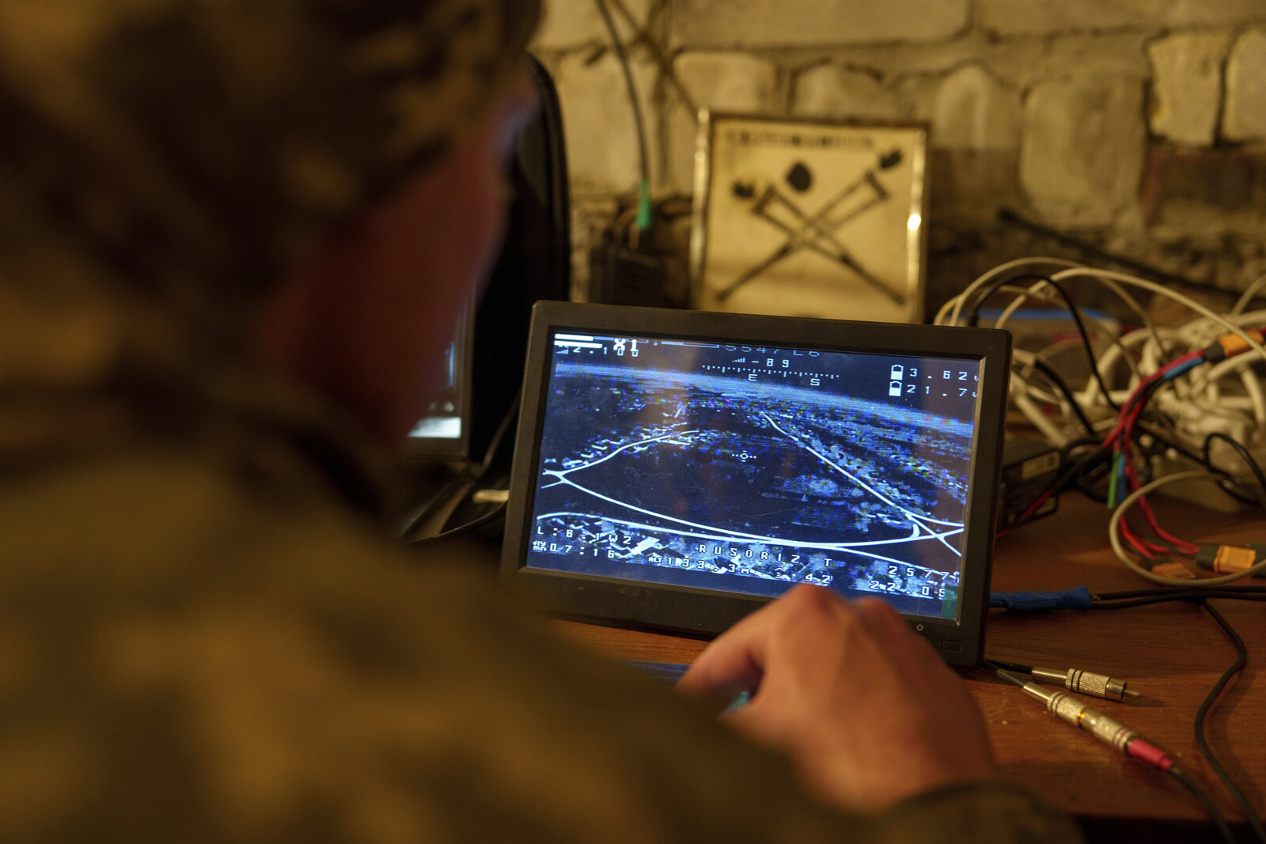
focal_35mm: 44
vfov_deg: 30.5
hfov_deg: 44.5
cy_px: 422
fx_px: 1547
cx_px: 633
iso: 800
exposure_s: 1/40
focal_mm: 44
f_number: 2.8
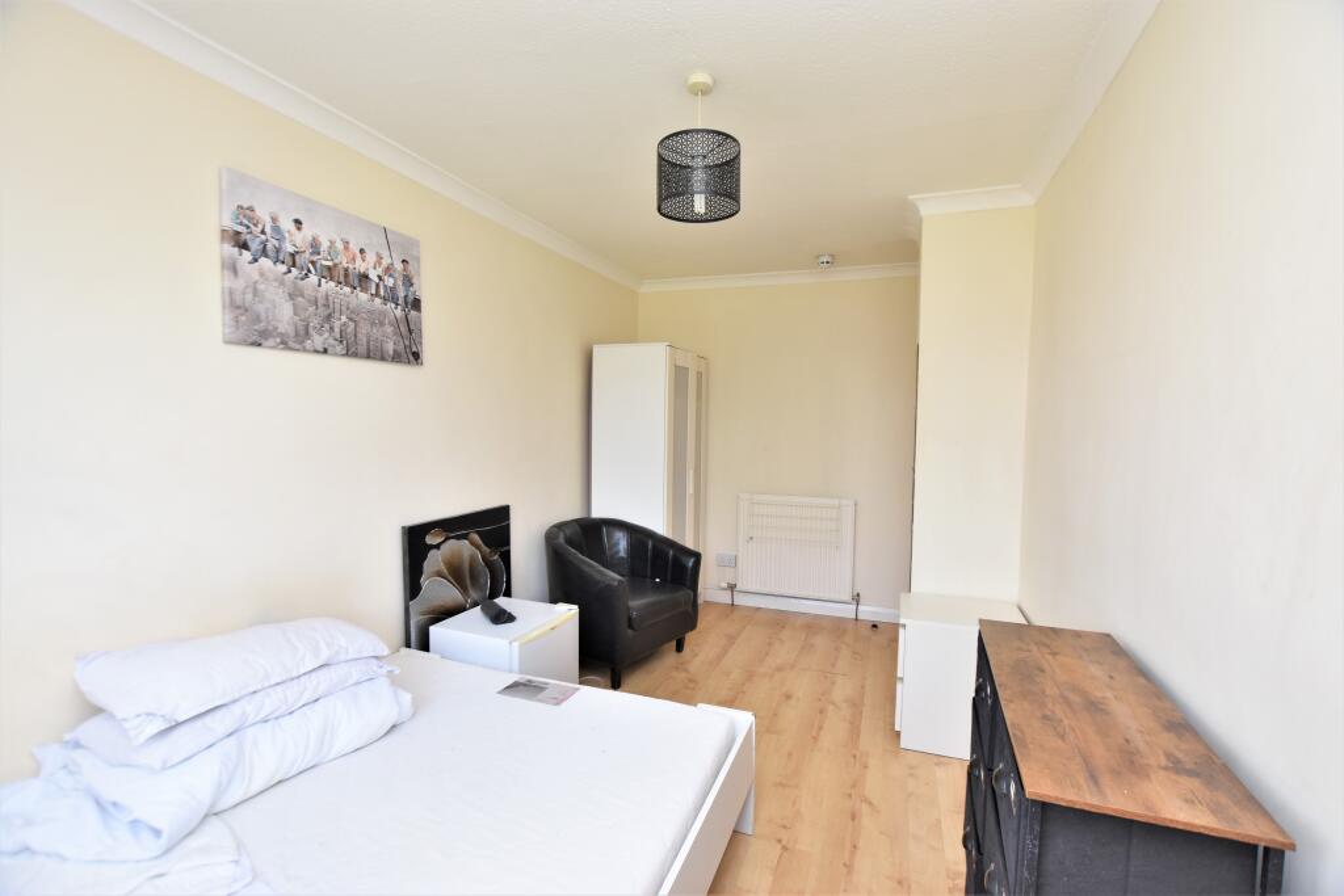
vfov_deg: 77.3
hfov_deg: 100.4
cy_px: 448
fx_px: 560
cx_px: 672
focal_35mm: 15
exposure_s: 1/250
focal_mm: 10
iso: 400
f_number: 4
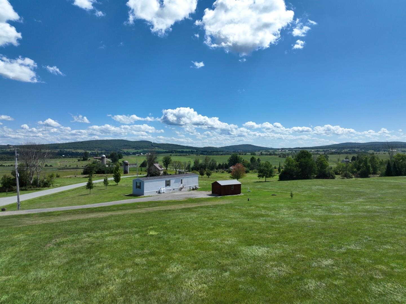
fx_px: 281
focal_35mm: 24
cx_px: 203
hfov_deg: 71.6
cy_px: 152
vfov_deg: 56.8
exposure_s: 1/3200
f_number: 2.8
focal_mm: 12.29
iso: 110
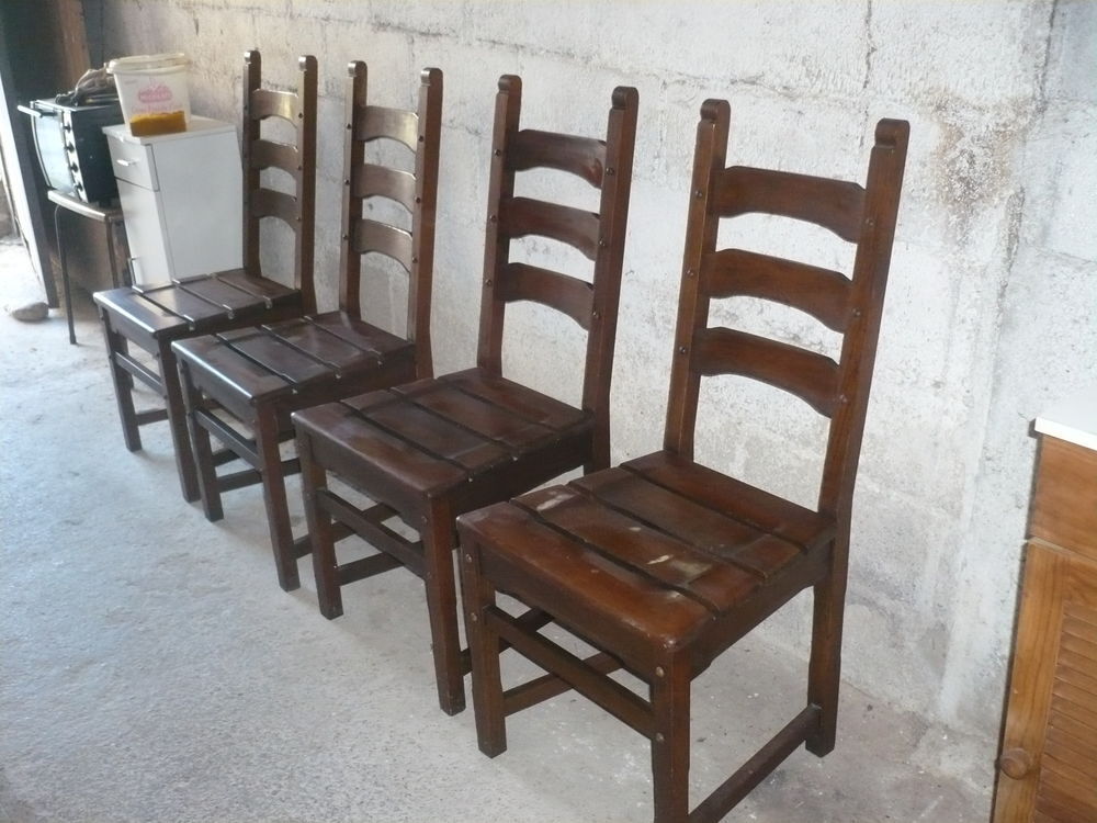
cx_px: 548
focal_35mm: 35
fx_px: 1109
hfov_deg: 52.6
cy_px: 412
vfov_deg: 40.7
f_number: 2.8
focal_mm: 5.8
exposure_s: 1/30
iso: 400
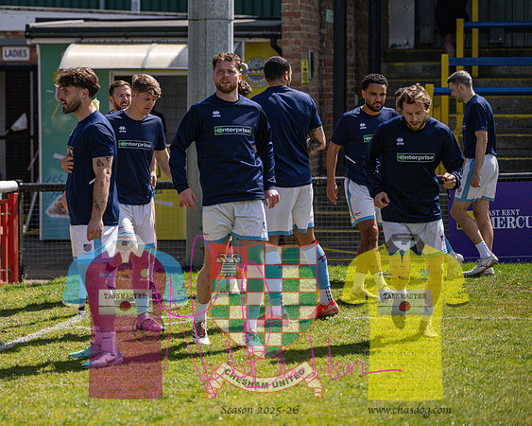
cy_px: 206
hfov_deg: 12.7
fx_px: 2389
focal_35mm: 152
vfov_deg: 10.2
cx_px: 151
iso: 2000
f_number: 2.8
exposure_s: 1/26000
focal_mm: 113
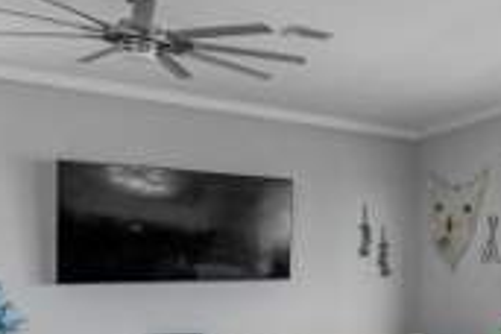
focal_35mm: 45
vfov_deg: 29.2
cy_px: 264
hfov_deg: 34.2
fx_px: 626
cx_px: 615
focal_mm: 16
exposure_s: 1/40
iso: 400
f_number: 8
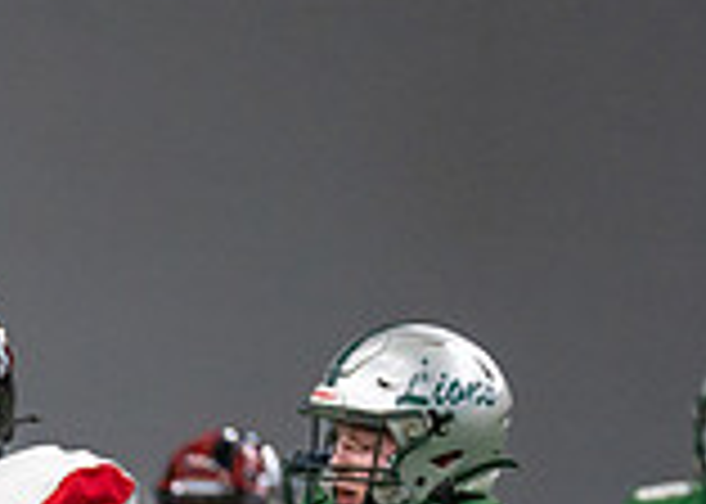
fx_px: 19140
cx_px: -678
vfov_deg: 1.5
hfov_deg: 2.1
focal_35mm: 955
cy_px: 1046
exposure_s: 1/1250
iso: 1600
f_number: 2.8
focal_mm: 200
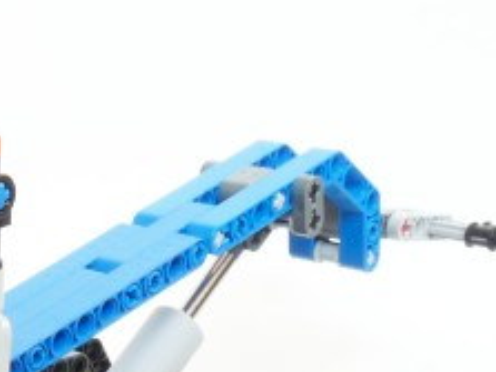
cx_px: -214
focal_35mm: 104
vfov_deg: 13.2
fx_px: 1489
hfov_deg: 17.3
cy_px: 610
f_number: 8
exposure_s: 1/6
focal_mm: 5.2
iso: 100
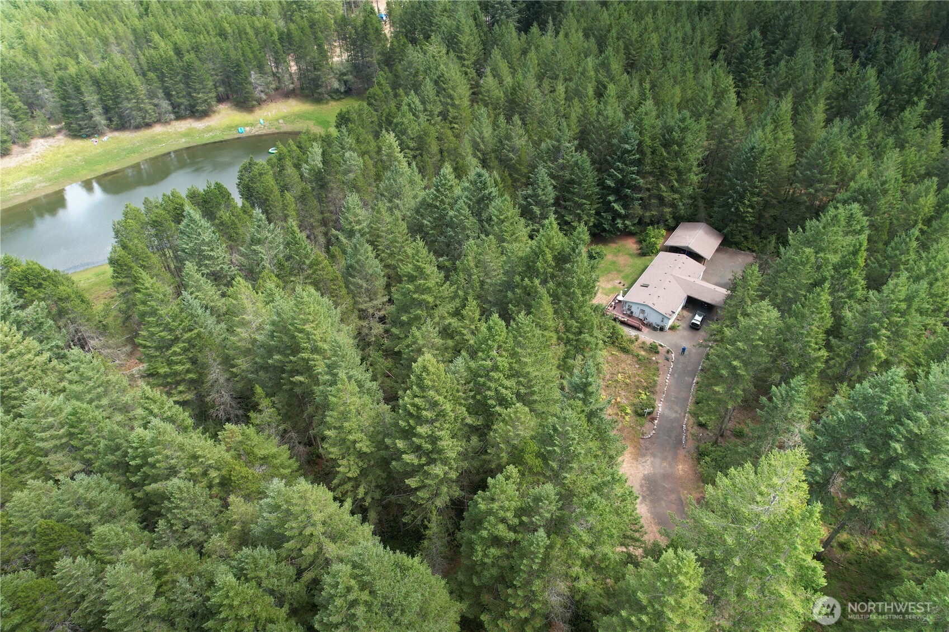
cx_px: 474
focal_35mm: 22
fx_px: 580
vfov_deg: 57.2
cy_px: 316
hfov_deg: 78.6
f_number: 2.8
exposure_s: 1/15
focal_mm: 8.38
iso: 100
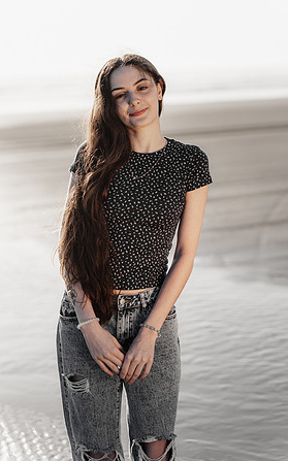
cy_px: 230
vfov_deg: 26.5
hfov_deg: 16.7
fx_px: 980
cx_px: 150
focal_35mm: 78
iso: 100
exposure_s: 1/1600
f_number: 2.5
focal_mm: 76
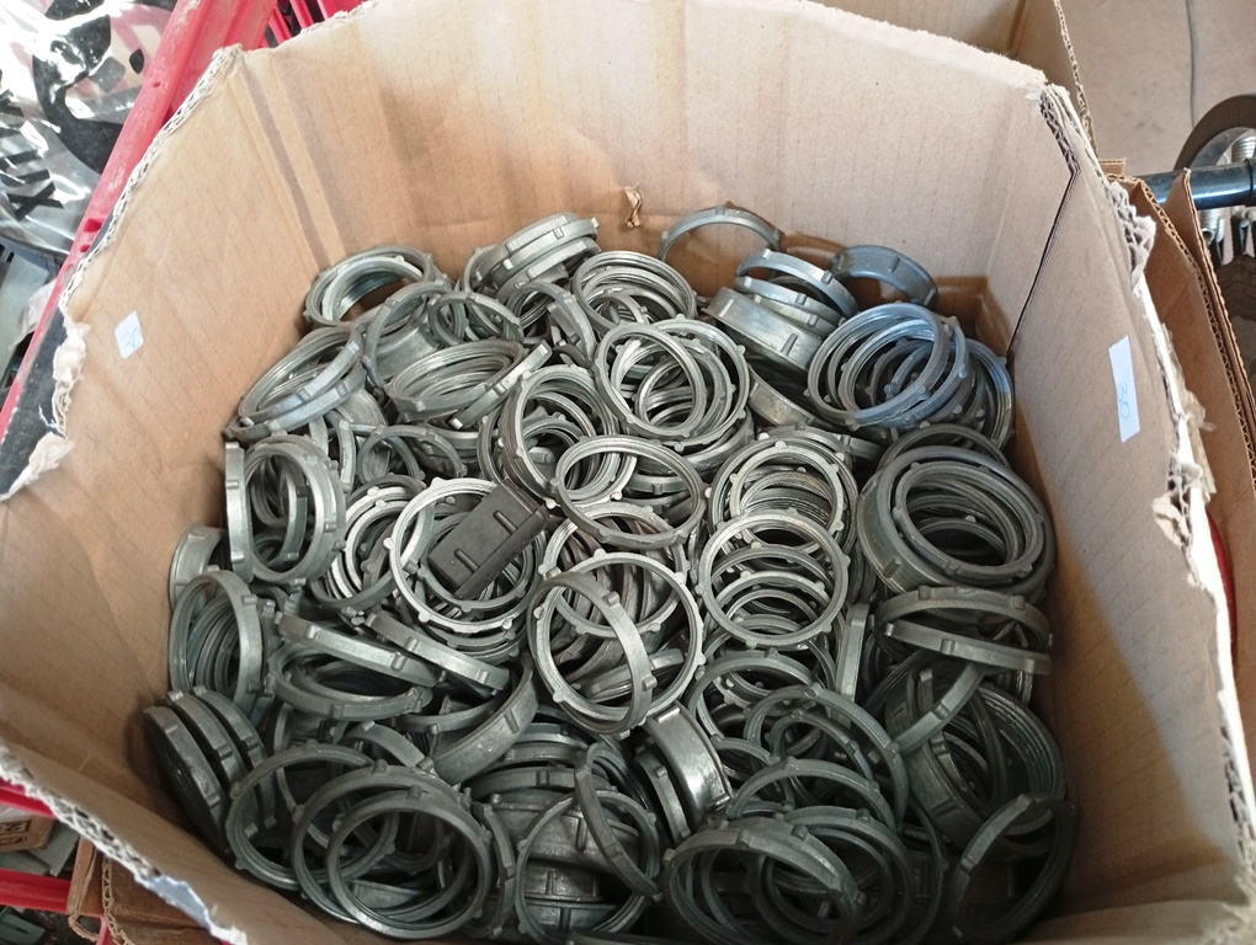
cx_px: 628
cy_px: 472
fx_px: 981
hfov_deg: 65.2
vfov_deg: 51.5
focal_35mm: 27
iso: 591
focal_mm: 3.98
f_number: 1.8
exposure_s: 1/24
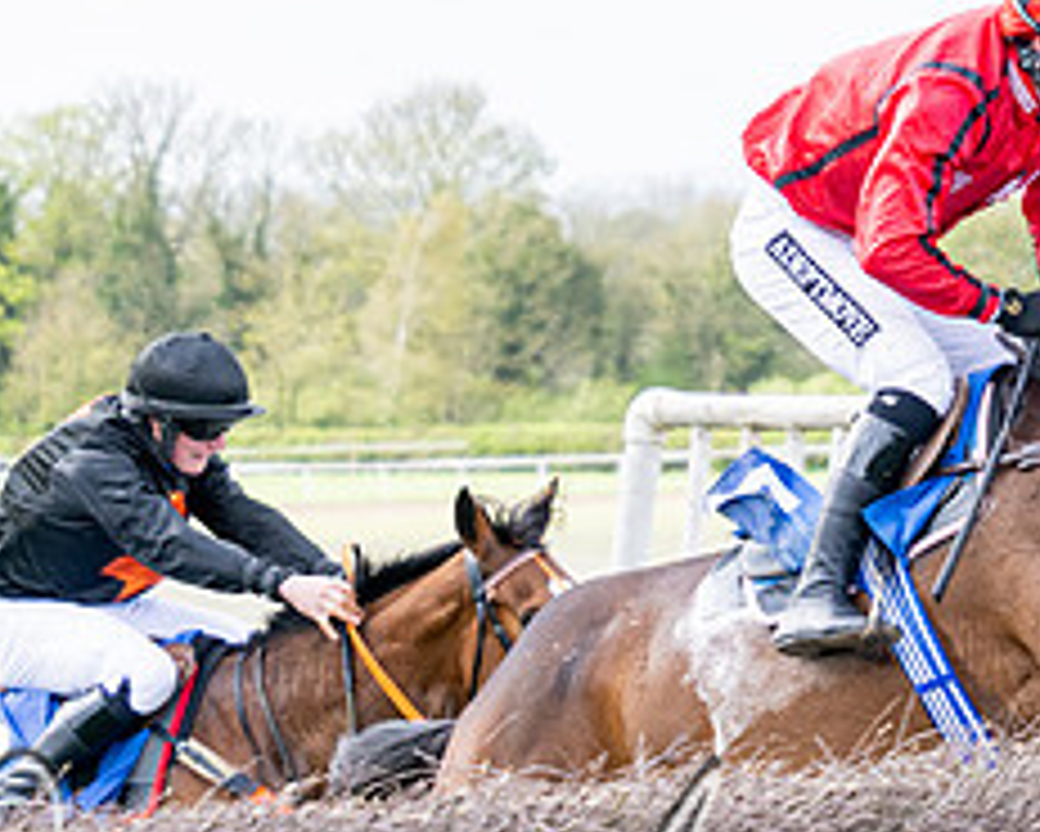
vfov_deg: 6.0
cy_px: 406
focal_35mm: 260
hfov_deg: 7.4
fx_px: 8006
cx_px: 509
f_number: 3.5
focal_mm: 70
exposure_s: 1/1000
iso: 400
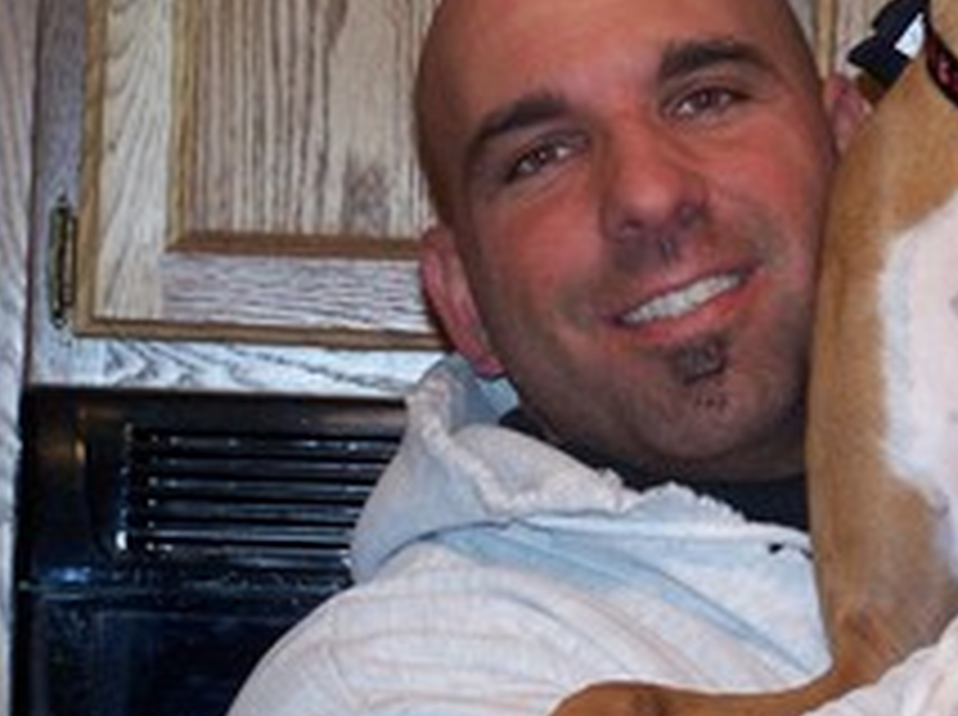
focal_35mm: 237
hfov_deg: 8.3
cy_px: 405
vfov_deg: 6.3
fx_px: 6548
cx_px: 949
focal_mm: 17.5
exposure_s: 1/90
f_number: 3.2
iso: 140
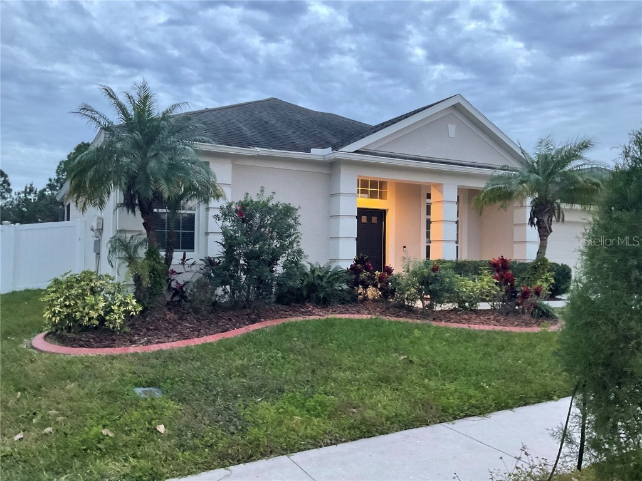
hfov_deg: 61.7
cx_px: 321
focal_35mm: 29
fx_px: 538
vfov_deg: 48.2
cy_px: 240
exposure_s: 1/60
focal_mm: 3
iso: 250
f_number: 1.8
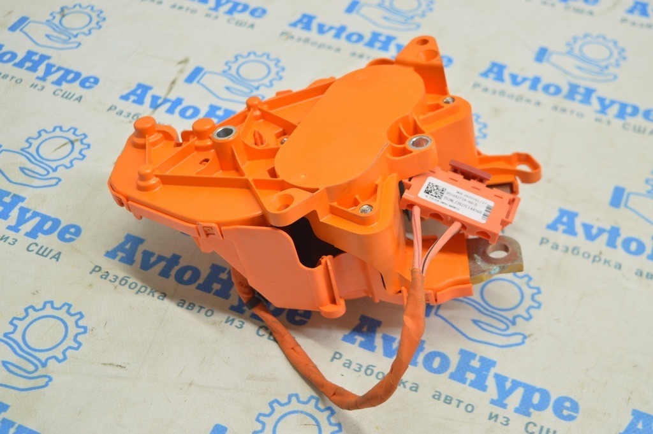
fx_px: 924
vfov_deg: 26.4
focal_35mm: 51
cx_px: 326
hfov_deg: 38.9
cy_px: 217
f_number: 5.6
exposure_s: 1/20
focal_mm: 34
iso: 400
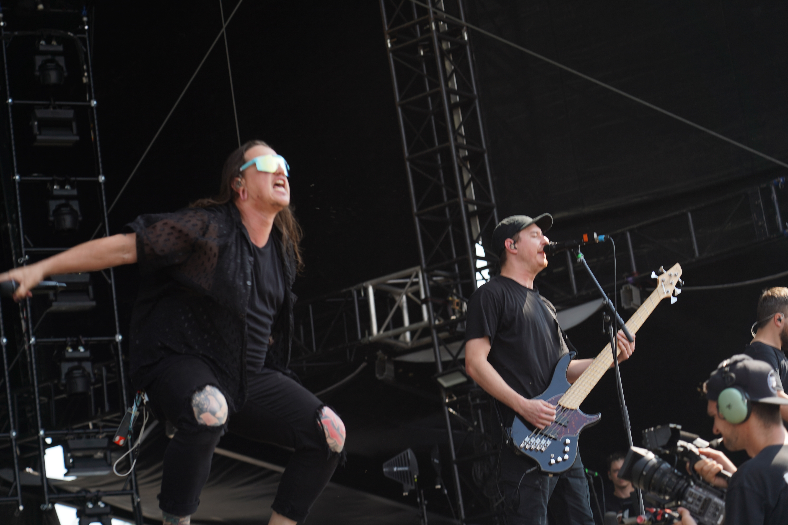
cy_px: 262
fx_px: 2298
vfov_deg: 13.0
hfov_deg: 19.5
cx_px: 394
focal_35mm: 105
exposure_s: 1/200
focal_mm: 105
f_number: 5
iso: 100
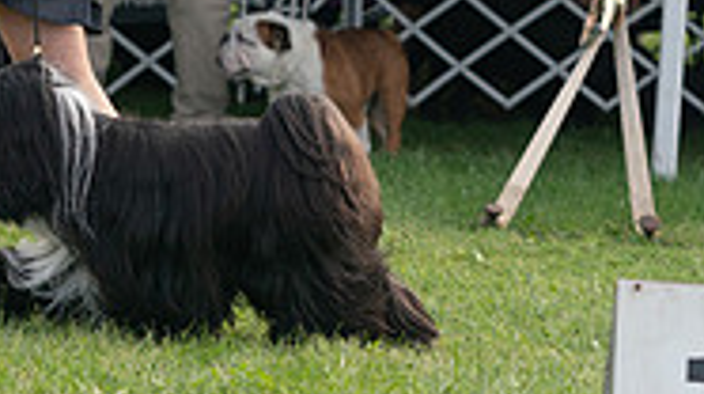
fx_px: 4996
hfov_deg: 8.0
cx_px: 45
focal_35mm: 268
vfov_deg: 4.5
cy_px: -170
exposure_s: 1/2000
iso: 400
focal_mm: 82
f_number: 3.5
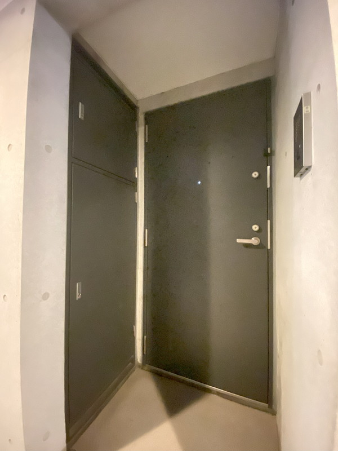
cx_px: 169
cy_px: 226
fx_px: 169
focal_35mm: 13
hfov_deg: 89.9
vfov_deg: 106.2
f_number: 2.4
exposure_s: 1/17
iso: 2000
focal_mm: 1.54
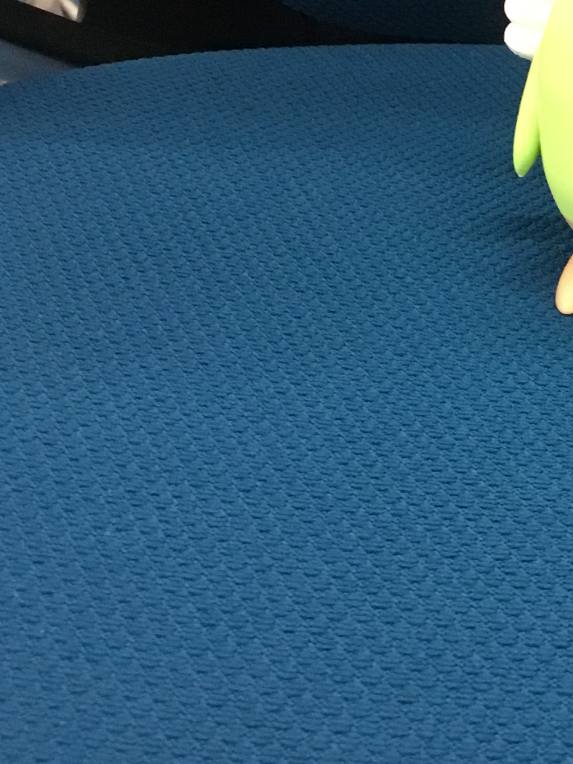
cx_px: 761
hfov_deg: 17.4
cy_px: 172
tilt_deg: -26.0
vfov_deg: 24.4
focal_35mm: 79
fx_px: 1743
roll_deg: +2.1
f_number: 2.4
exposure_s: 1/24
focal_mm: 3.3
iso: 200
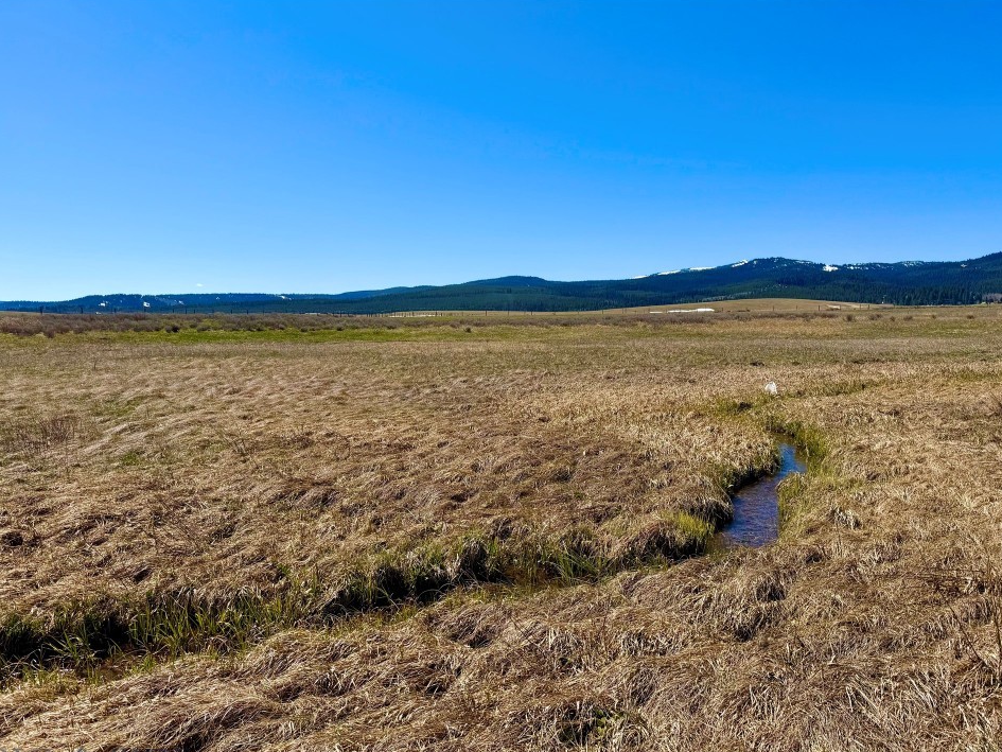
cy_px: 401
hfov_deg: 67.3
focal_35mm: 26
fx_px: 753
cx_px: 520
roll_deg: +0.3
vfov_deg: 53.0
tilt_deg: -6.8
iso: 80
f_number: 1.78
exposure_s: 1/6173
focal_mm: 6.76
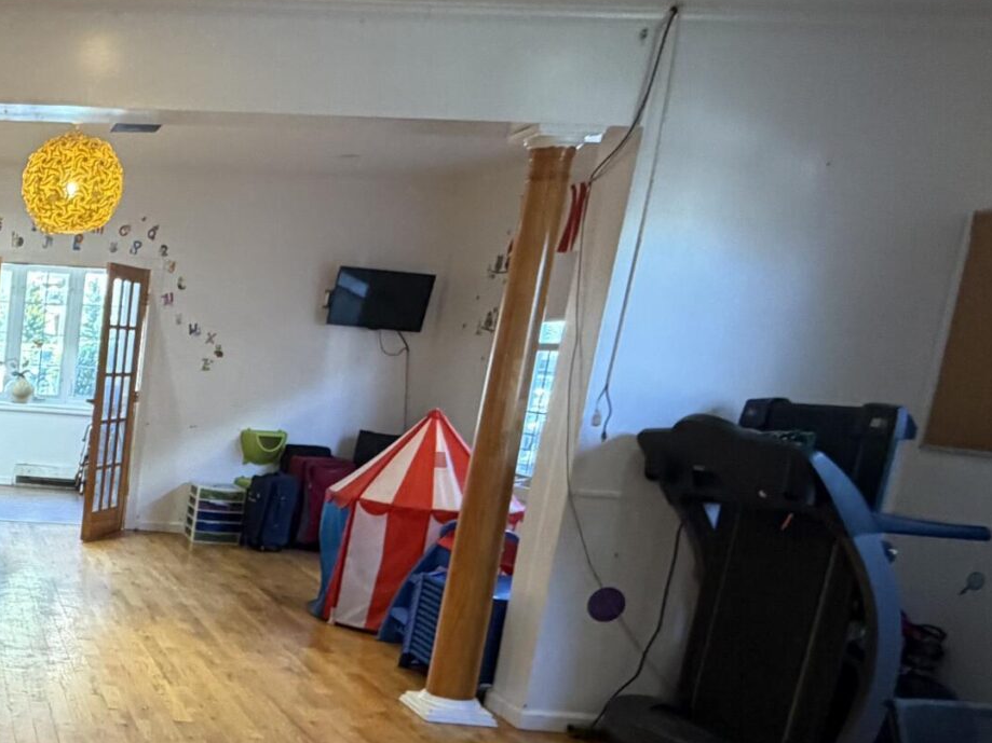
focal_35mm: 39
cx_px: -141
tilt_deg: -13.3
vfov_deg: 35.7
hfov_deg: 38.2
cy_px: 589
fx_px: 1117
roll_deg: -2.7
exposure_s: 1/60
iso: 320
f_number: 2.2
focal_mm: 2.22
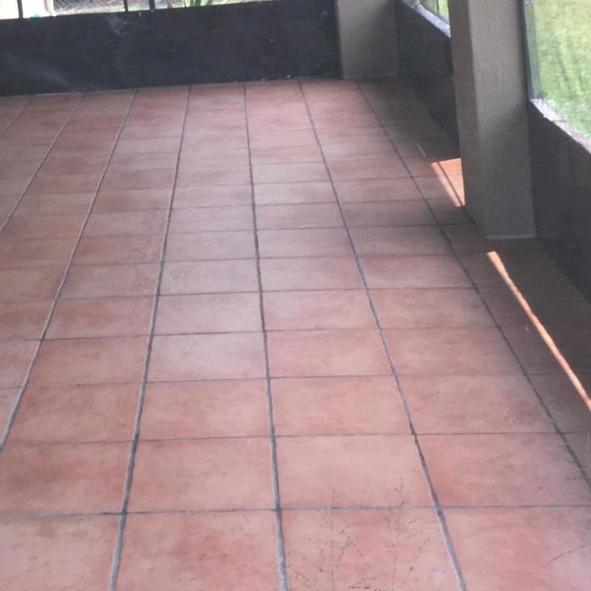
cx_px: 64
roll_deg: +4.8
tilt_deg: -3.7
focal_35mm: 63
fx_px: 1217
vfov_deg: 25.7
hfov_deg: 26.4
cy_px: -23
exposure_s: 1/133
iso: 25
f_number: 2.2
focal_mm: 4.15
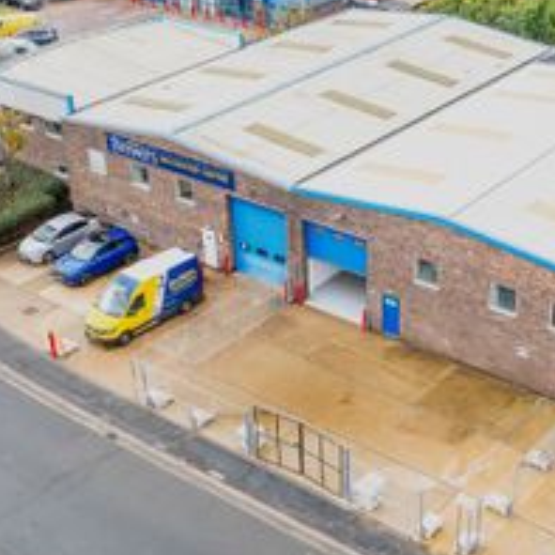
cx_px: 355
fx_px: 780
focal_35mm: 43
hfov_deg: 38.9
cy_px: 287
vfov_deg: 39.2
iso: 120
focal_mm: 12.29
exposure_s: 1/1600
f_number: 2.8
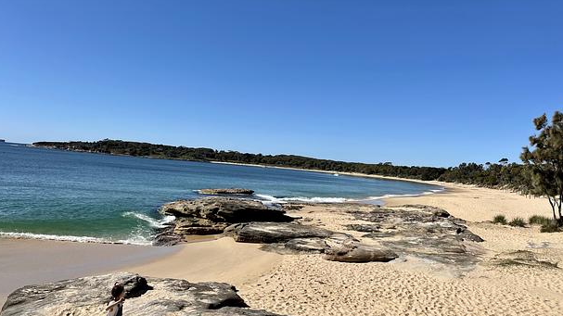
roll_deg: -5.0
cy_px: 168
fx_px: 433
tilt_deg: +0.1
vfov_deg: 40.1
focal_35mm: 29
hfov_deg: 66.1
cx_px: 282
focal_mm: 4.2
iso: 32
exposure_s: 1/6135
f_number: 1.6
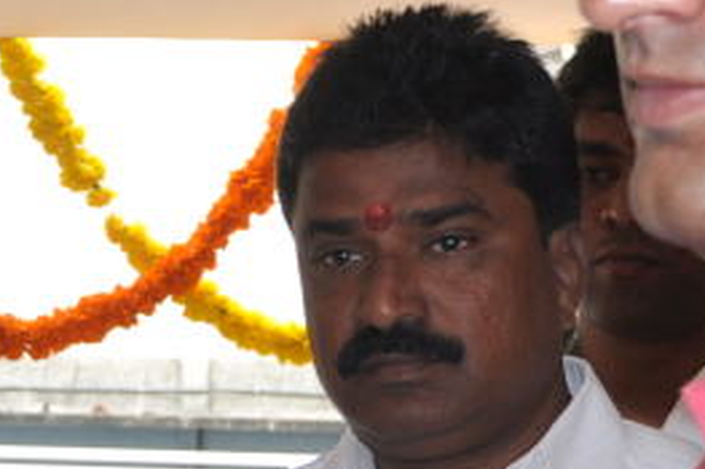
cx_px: -348
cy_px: 797
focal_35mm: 164
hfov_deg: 12.0
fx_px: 3210
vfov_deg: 8.1
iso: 250
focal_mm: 18
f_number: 5
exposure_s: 1/160
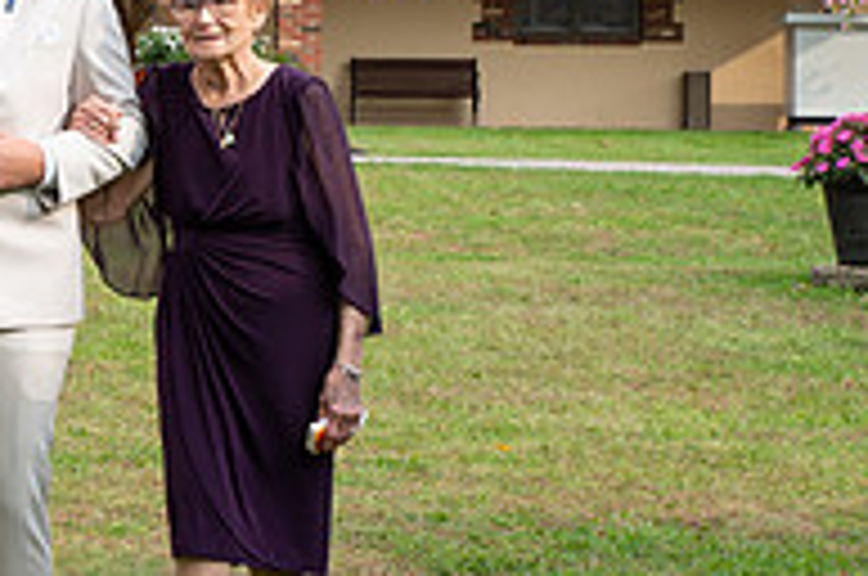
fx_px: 3707
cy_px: 82
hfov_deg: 13.1
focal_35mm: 154
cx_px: -62
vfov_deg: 8.9
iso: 400
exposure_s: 1/200
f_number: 9
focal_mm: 48
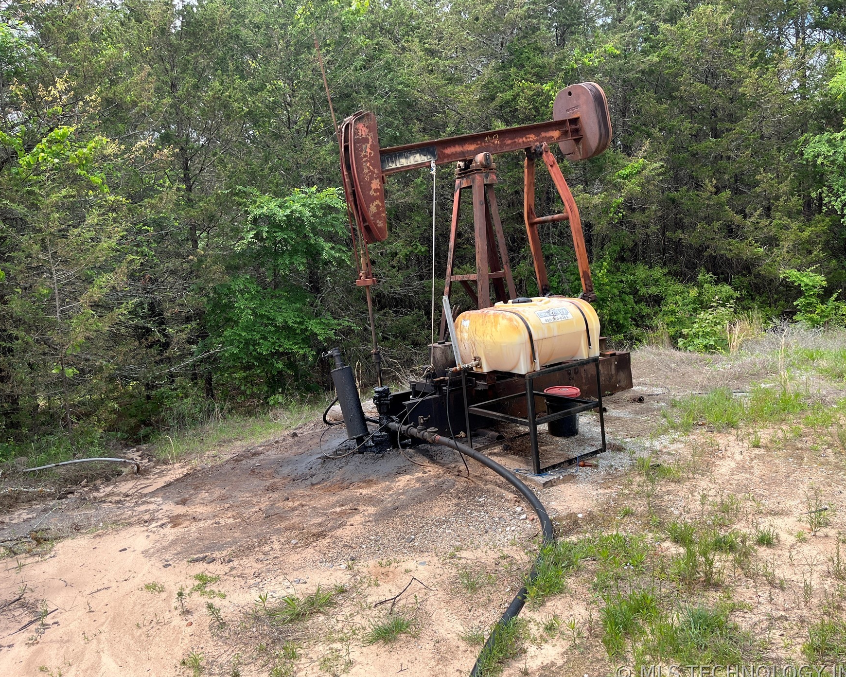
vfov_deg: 51.5
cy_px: 339
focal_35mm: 28
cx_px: 461
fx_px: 701
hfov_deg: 62.1
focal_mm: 5.1
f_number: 1.6
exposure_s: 1/1028
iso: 50
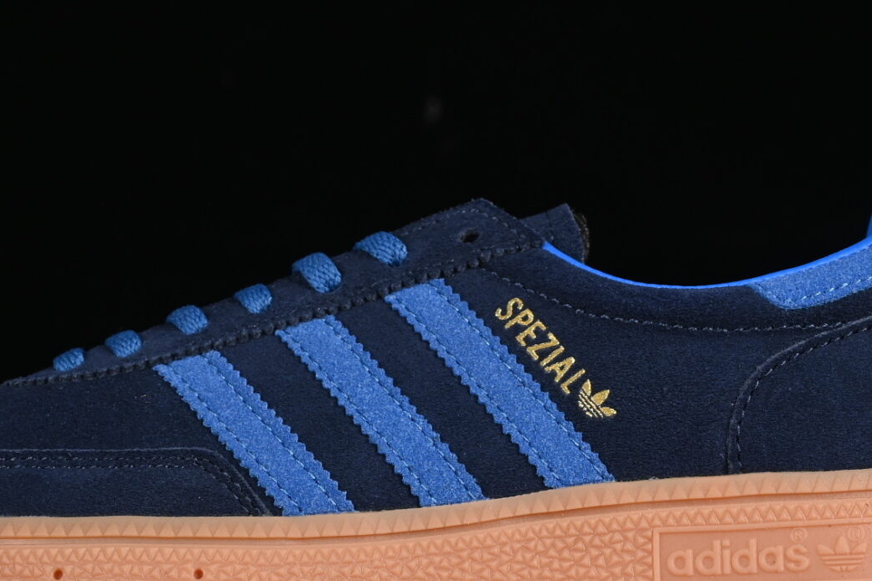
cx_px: 441
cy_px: 206
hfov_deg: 11.6
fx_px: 4287
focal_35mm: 177
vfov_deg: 7.8
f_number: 7.1
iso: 125
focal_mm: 48
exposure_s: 1/125
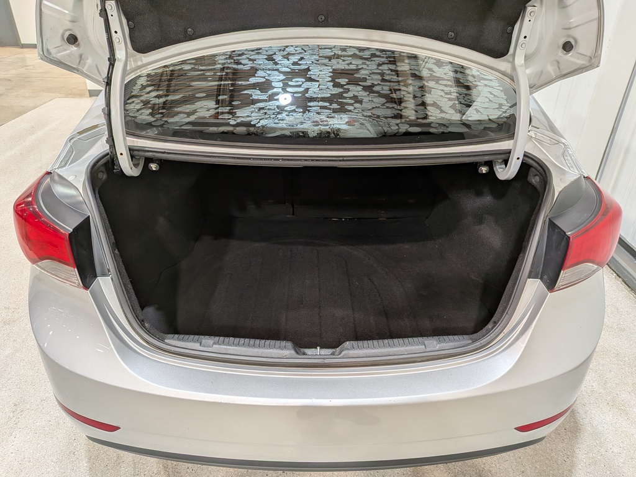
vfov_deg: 56.8
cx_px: 318
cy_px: 238
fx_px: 441
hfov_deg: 71.6
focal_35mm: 24
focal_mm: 4.53
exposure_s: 1/280
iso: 28
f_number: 1.7
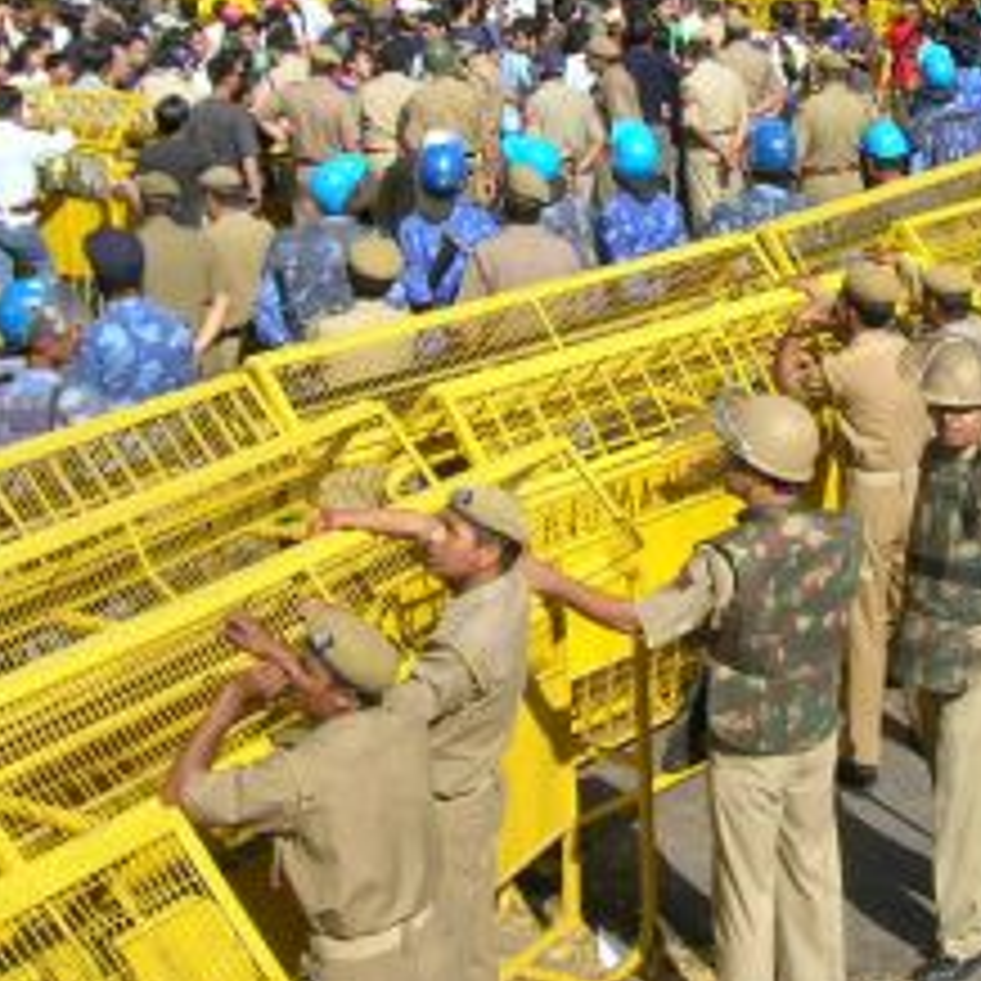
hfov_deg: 24.7
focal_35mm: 69
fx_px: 2212
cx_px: 760
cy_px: 160
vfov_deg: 24.5
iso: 50
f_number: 4.9
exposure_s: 1/238
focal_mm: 5.7
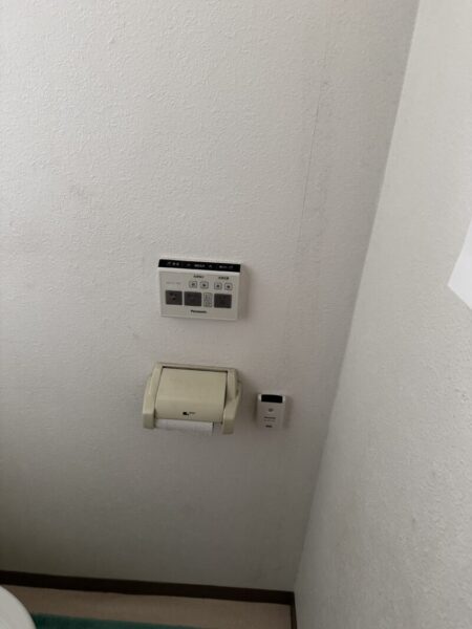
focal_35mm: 24
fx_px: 436
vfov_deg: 71.6
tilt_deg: -28.5
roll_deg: -3.9
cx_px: 236
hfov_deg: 56.8
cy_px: 314
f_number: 1.78
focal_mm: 6.76
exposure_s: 1/60
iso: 400
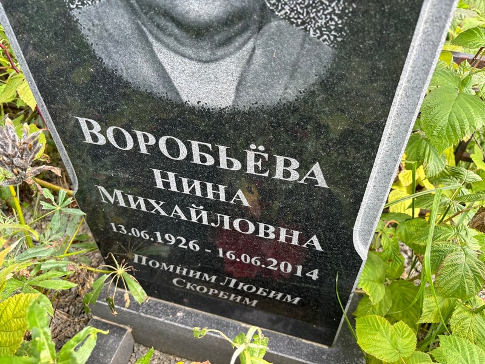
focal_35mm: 26
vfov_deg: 53.1
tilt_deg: -45.4
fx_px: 364
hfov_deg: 67.3
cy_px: 182
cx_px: 242
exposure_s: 1/232
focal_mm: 5.96
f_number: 1.6
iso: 50
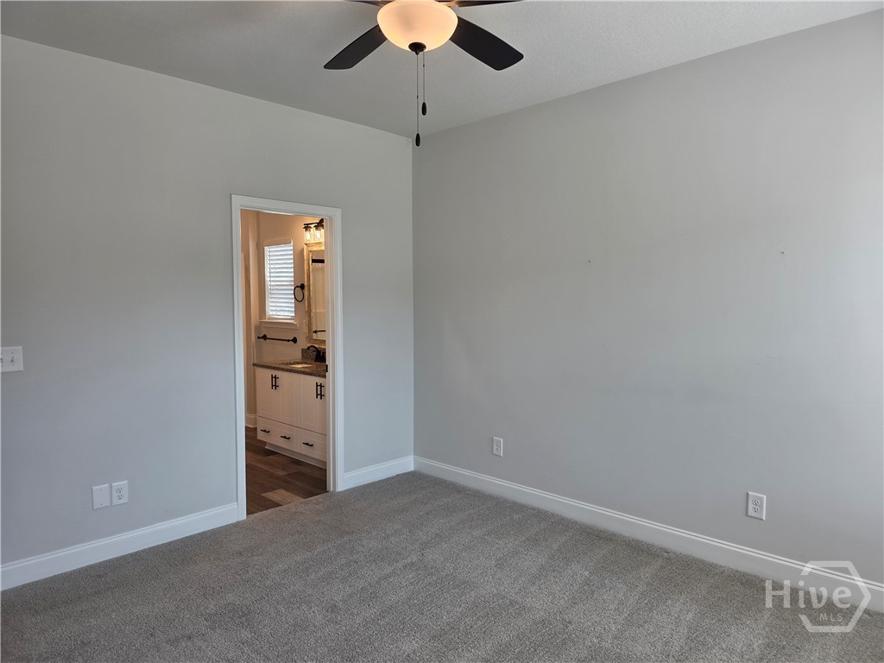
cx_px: 442
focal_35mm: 23
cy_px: 332
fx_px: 587
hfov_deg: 73.9
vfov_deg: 58.9
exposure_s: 1/120
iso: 64
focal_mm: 6.3
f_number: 1.7
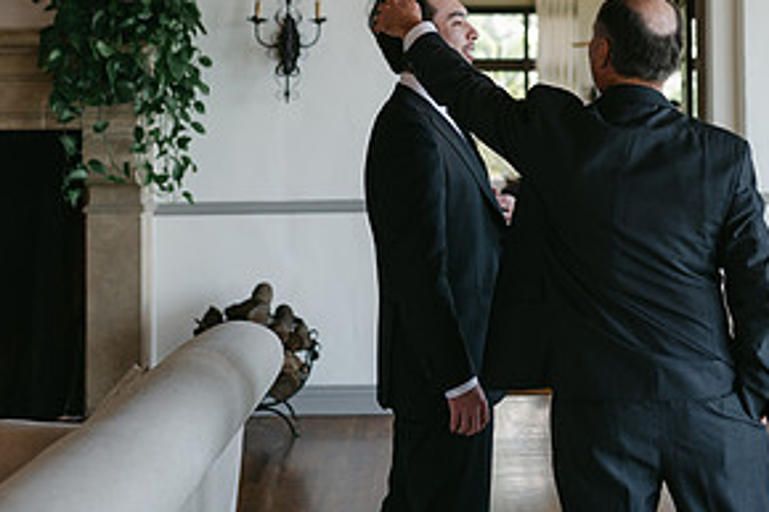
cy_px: 38
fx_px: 1494
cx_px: 525
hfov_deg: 28.6
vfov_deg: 19.0
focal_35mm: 70
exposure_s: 1/160
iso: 100
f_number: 2
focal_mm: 35
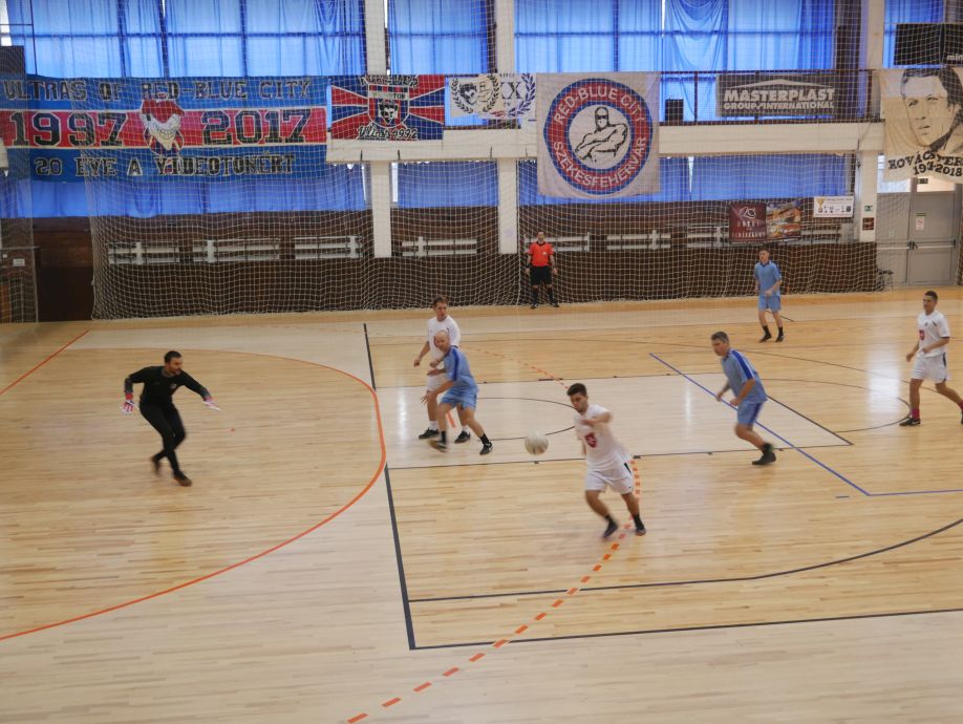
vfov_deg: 36.0
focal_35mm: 40
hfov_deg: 46.8
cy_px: 362
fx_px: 1114
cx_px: 482
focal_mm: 20
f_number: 4.5
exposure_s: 1/60
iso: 1000
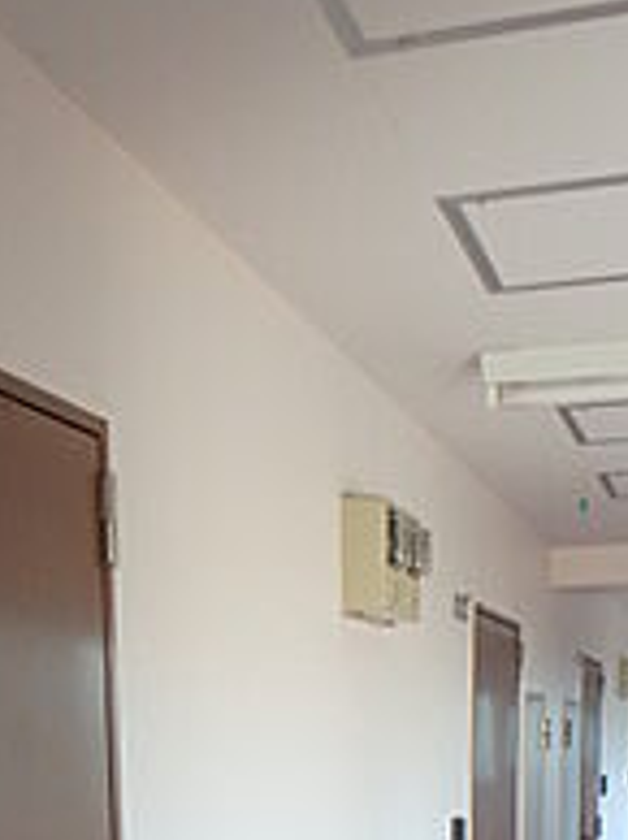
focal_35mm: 52
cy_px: 983
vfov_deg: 31.5
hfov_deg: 28.0
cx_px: 312
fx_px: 1261
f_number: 3.5
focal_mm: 3.7
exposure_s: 1/60
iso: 200
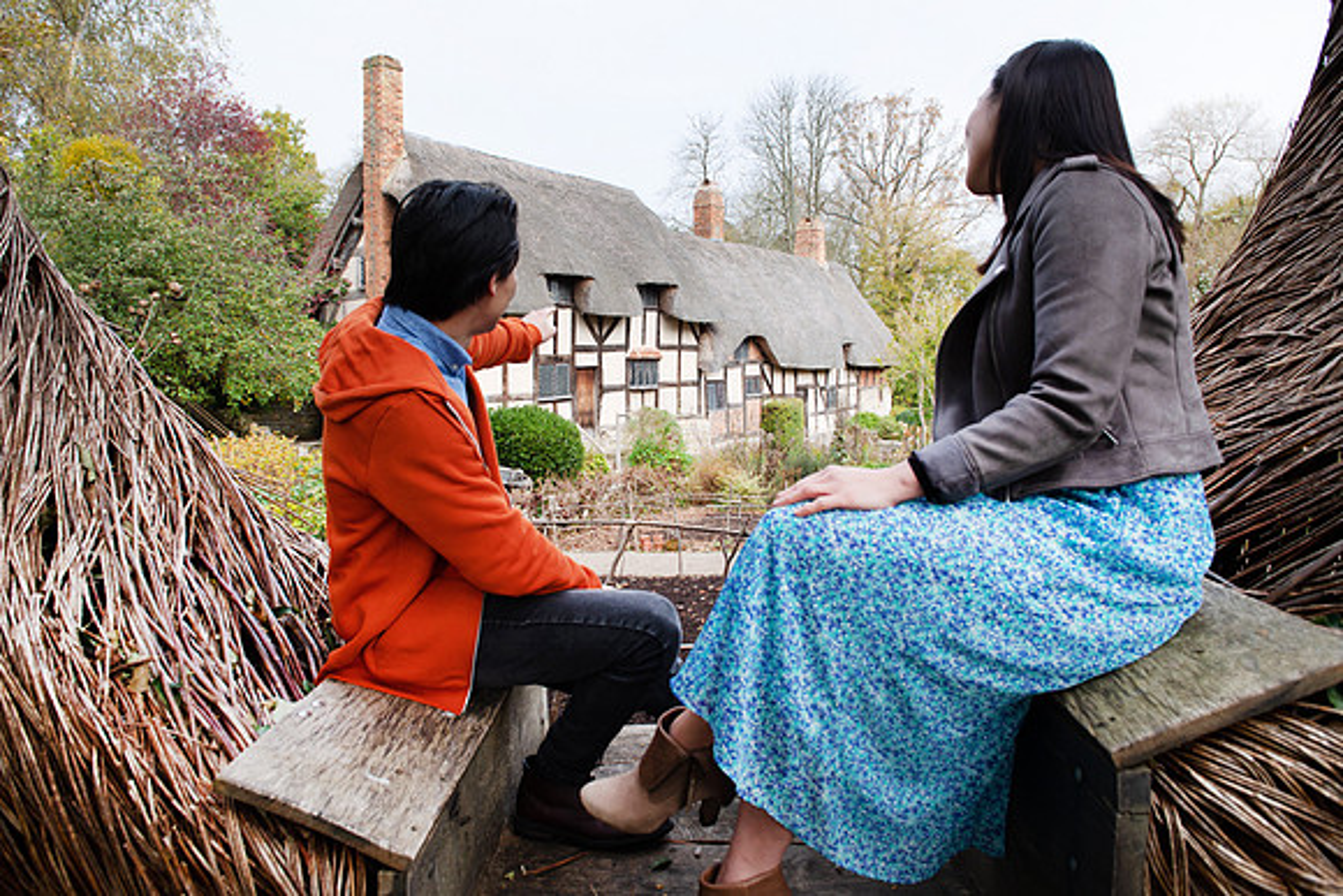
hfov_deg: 73.7
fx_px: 896
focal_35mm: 24
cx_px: 672
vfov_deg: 53.2
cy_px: 448
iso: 320
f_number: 5.6
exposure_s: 1/200
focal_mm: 24
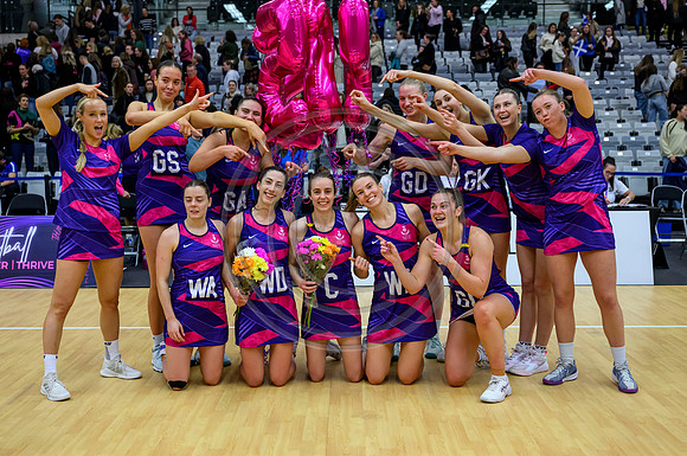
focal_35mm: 45
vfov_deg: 29.7
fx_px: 861
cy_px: 244
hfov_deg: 43.5
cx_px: 323
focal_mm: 41
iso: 4000
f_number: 3.5
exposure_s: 1/800
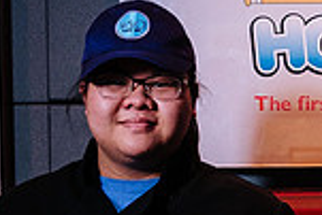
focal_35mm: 139
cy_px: 252
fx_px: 1244
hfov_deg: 14.1
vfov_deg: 9.8
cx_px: 434
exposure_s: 1/80
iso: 800
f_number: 5
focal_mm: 19.1
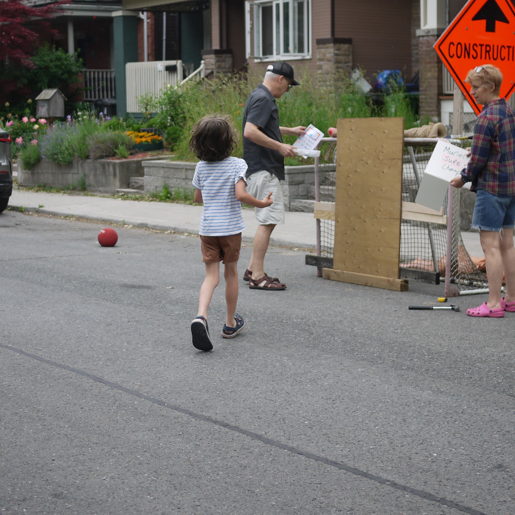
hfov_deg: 24.7
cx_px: 253
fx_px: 1178
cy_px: 194
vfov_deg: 24.6
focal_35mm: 70
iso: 100
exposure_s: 1/800
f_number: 1.8
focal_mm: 20
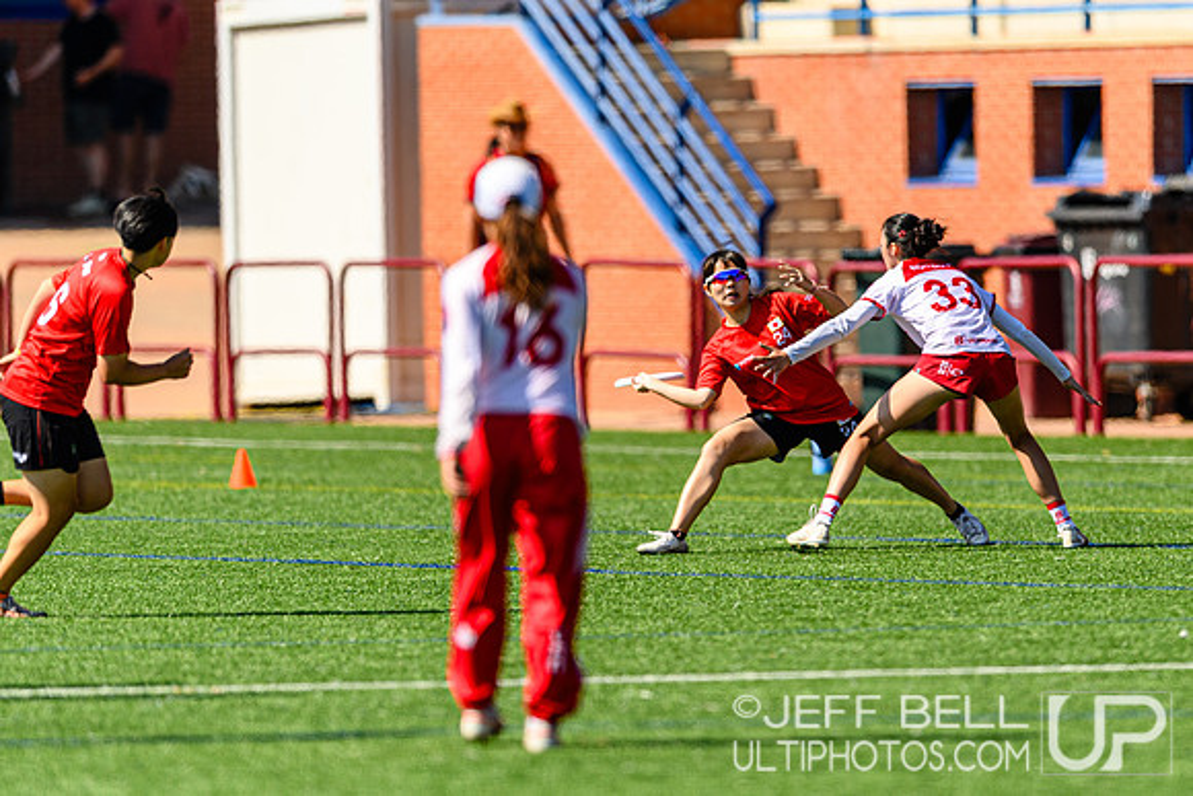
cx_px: 782
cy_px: 330
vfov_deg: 2.3
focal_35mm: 594
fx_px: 19685
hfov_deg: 3.5
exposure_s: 1/1600
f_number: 3.2
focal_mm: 400
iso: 100
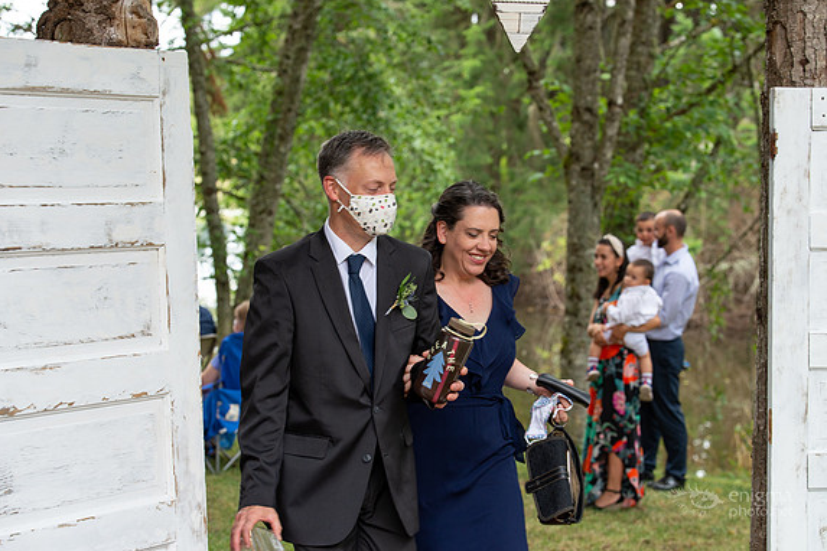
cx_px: 414
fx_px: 1907
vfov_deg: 16.5
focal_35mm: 83
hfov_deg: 24.5
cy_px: 276
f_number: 5.6
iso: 400
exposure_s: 1/125
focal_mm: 82
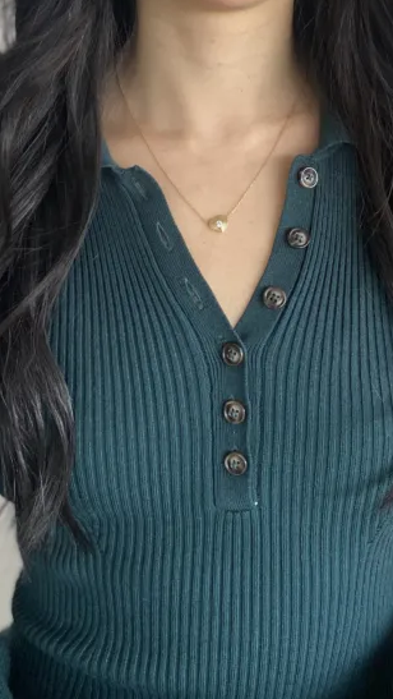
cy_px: 107
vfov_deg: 37.3
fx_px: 981
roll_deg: -0.5
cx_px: 217
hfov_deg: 22.6
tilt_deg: -6.7
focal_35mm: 53
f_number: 1.8
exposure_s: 1/60
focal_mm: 4.25
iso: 125
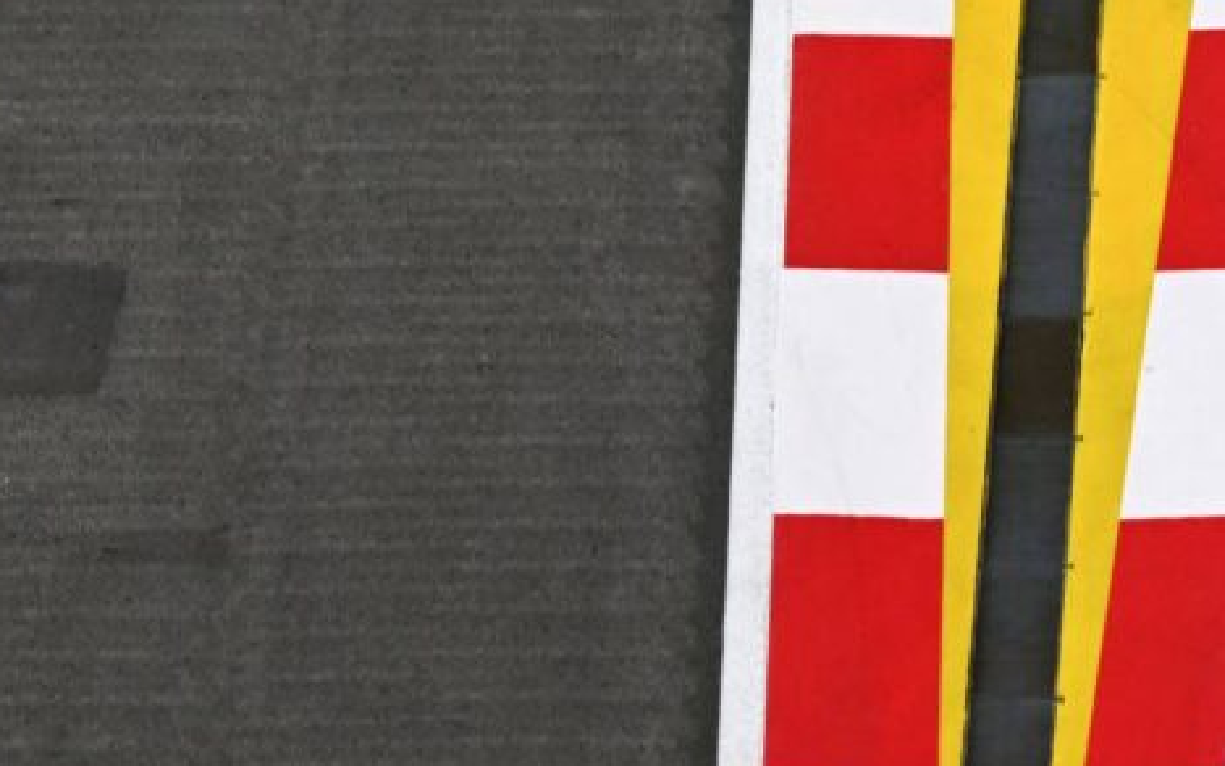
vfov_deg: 5.6
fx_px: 7846
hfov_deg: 8.9
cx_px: 834
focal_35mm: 235
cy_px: 1015
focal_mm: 92
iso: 1250
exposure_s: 1/640
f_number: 4.5
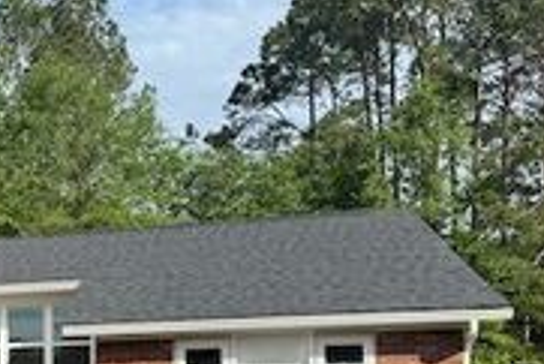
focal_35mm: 69
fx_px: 1043
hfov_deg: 25.3
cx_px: -156
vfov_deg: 18.9
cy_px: 417
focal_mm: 6.76
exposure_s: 1/2710
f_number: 1.78
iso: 80
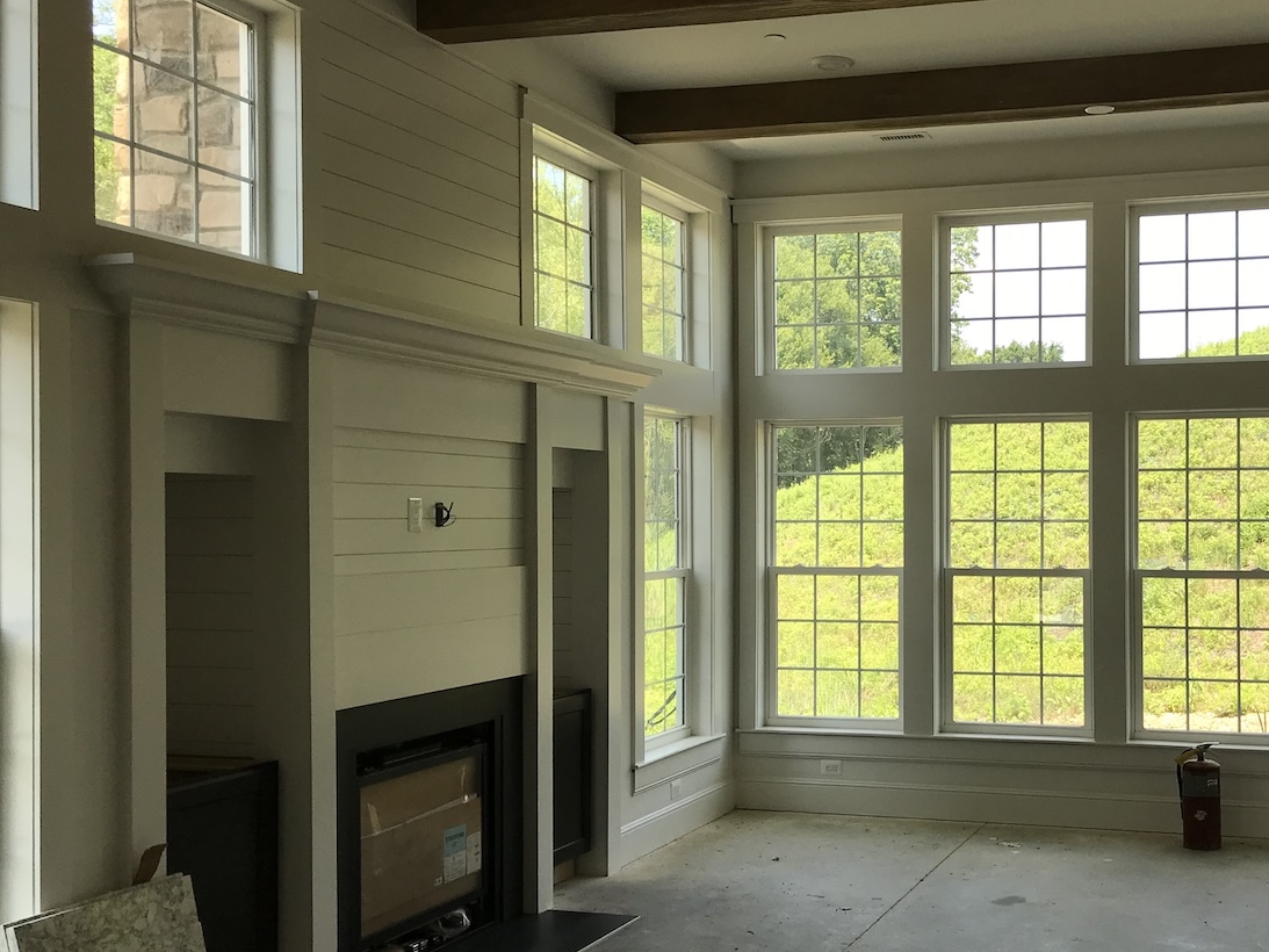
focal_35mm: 41
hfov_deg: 44.5
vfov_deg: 35.1
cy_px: 526
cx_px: 921
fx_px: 1503
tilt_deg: +0.1
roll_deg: -0.1
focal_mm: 3.99
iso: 20
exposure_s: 1/359
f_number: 1.8
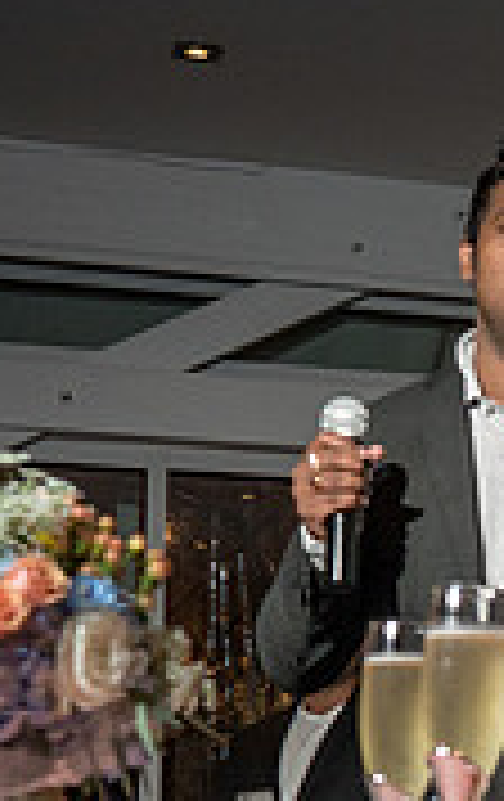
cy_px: 757
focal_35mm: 130
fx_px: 2843
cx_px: 1061
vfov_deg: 15.8
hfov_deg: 9.4
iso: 800
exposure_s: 1/200
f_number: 5.6
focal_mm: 35
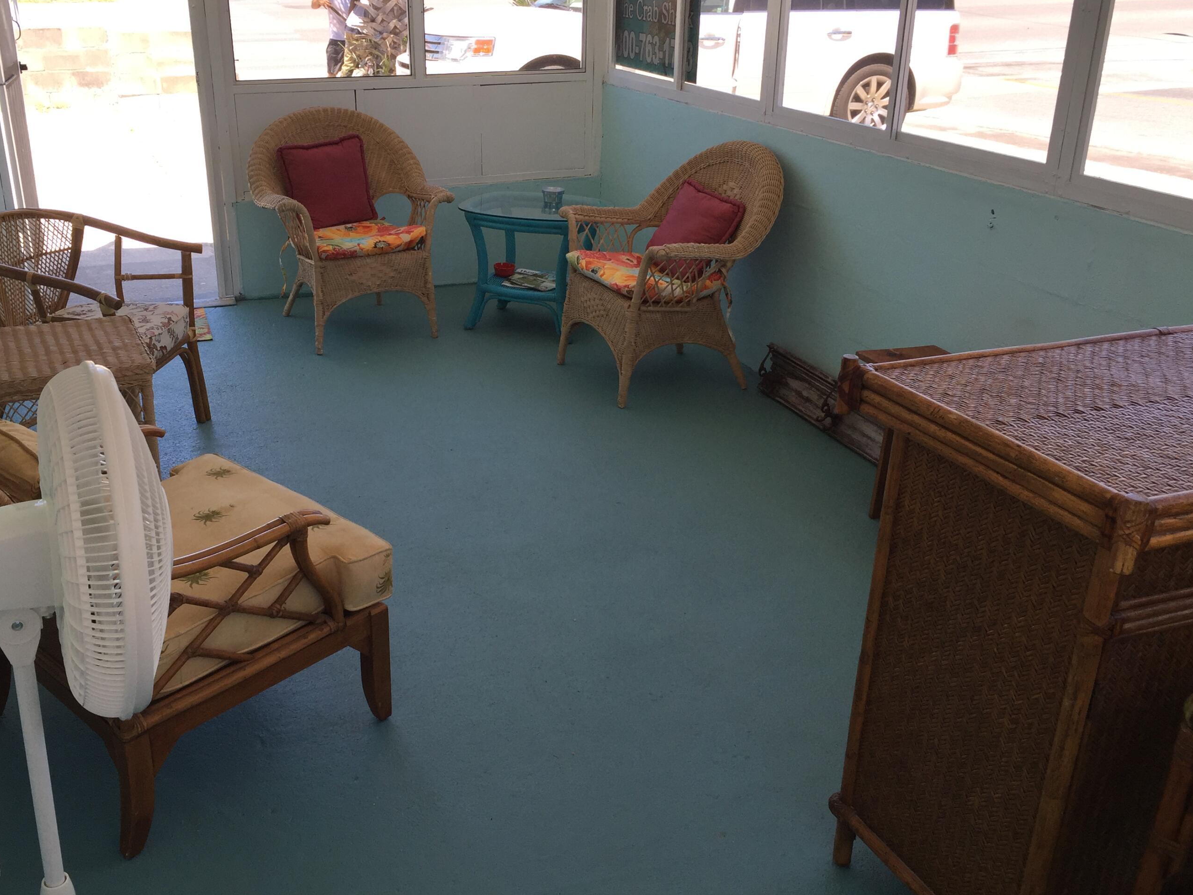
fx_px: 1172
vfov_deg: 41.8
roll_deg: -0.7
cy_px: 453
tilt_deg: -22.4
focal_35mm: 34
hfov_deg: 53.8
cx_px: 517
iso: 32
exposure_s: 1/350
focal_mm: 4.15
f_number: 2.2
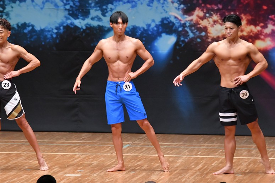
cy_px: 92
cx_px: 138
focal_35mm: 270
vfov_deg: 5.1
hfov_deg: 7.6
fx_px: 2062
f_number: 5.6
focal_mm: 180
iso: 8000
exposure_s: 1/400
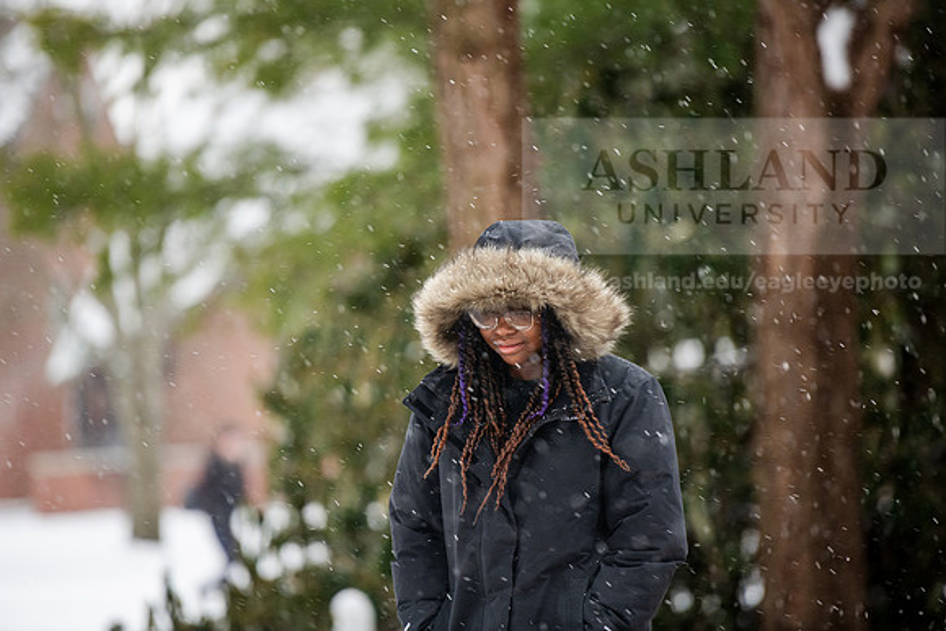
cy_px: 316
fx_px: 5257
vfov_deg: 6.9
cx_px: 473
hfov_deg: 10.3
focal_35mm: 200
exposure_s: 1/200
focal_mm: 200
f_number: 3.2
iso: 500
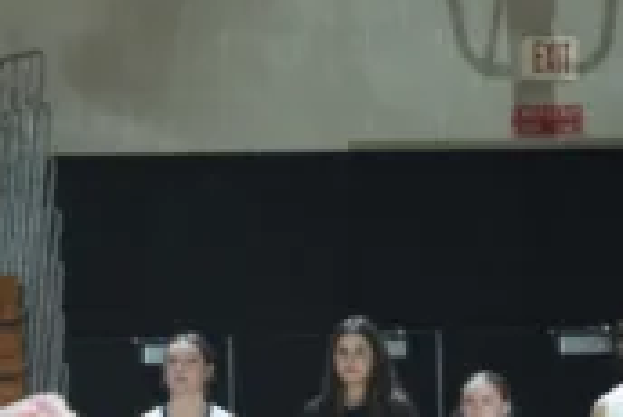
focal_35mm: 314
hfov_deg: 6.5
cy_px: 689
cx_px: -366
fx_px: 5438
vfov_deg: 4.4
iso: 400
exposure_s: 1/250
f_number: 5
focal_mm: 48
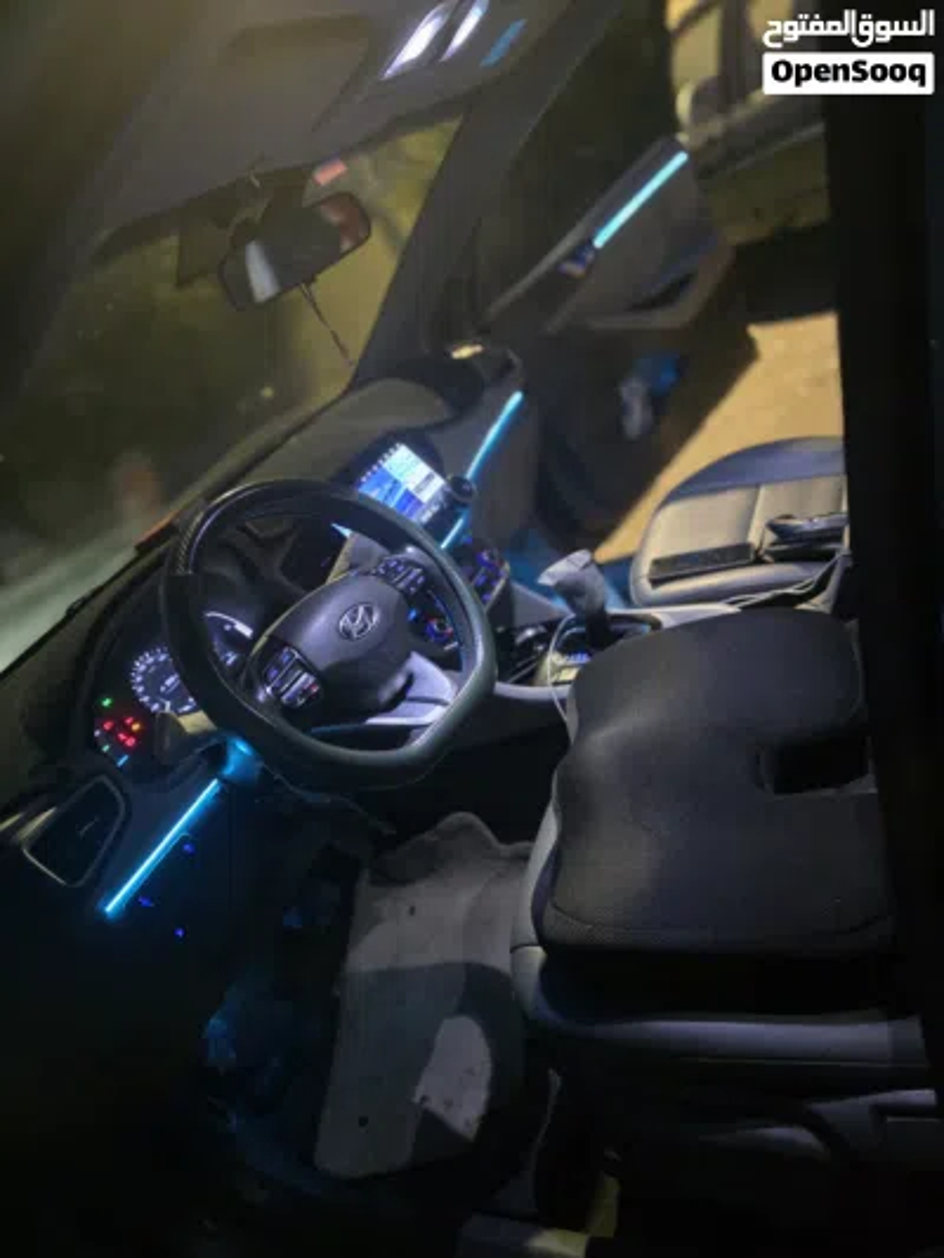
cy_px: 629
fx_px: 836
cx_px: 472
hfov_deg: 58.9
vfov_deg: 73.9
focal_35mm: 23
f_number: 1.7
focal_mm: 6.3
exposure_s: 1/33.3
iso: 1600
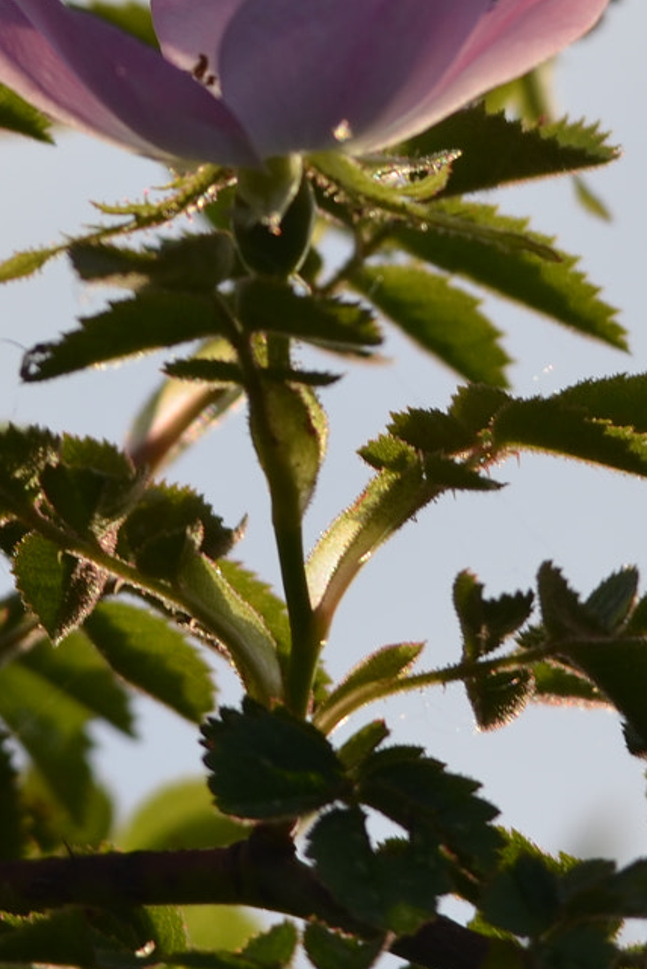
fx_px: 30885
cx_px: 336
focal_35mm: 1147
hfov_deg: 1.2
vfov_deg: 1.8
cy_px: 320
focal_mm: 240
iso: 100
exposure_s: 1/320
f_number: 8
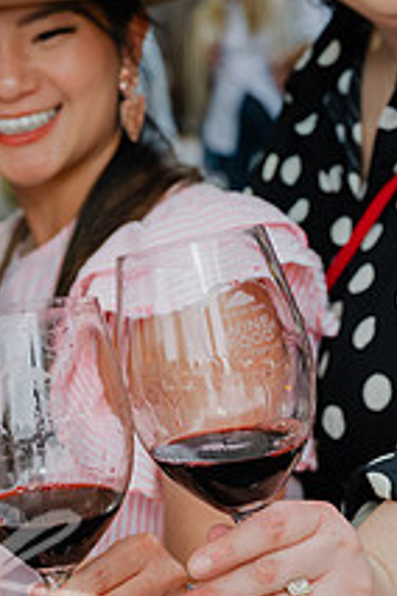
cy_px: 351
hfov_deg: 12.6
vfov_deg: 19.3
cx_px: -81
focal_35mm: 106
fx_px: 1753
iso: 1100
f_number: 4.5
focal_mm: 39
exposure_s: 1/160
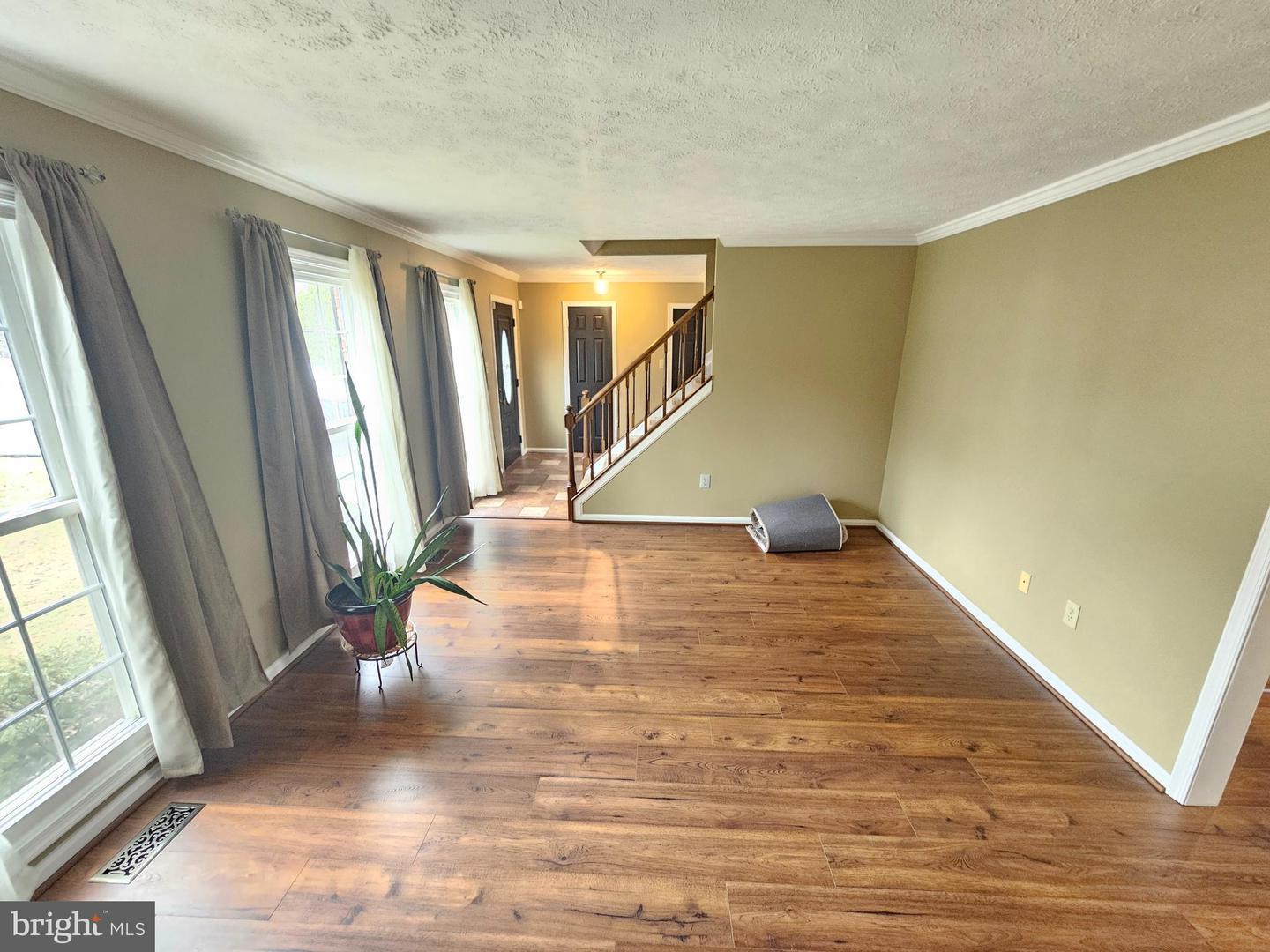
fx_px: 477
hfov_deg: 106.2
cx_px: 635
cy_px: 476
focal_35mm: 13
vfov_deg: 89.9
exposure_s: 1/30
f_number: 2.2
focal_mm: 2.2
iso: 500
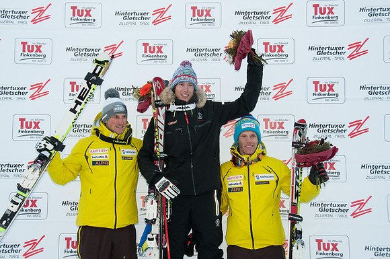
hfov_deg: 37.9
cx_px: 195
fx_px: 568
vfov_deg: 25.7
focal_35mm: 52
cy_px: 130
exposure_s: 1/250
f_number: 7.1
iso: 500
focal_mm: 35
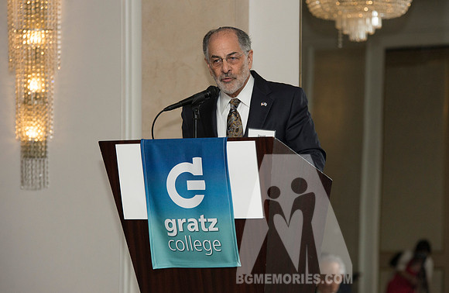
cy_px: 138
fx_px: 2247
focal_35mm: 181
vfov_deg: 7.5
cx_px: 236
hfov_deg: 11.4
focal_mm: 160
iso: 1000
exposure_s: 1/125
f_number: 5.6
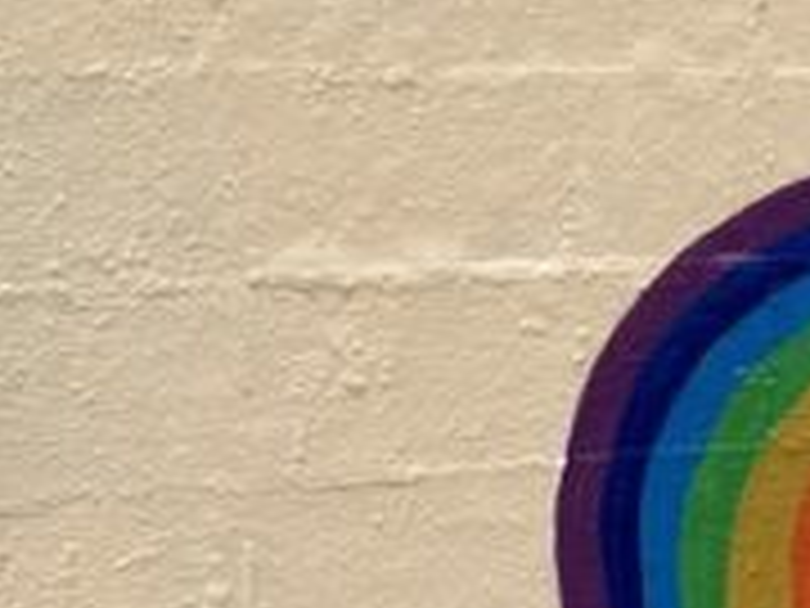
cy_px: 176
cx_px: 1714
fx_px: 3463
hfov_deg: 11.7
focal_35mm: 148
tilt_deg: +1.1
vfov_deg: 10.0
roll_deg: +1.1
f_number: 1.6
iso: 32
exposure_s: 1/2959
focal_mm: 4.2
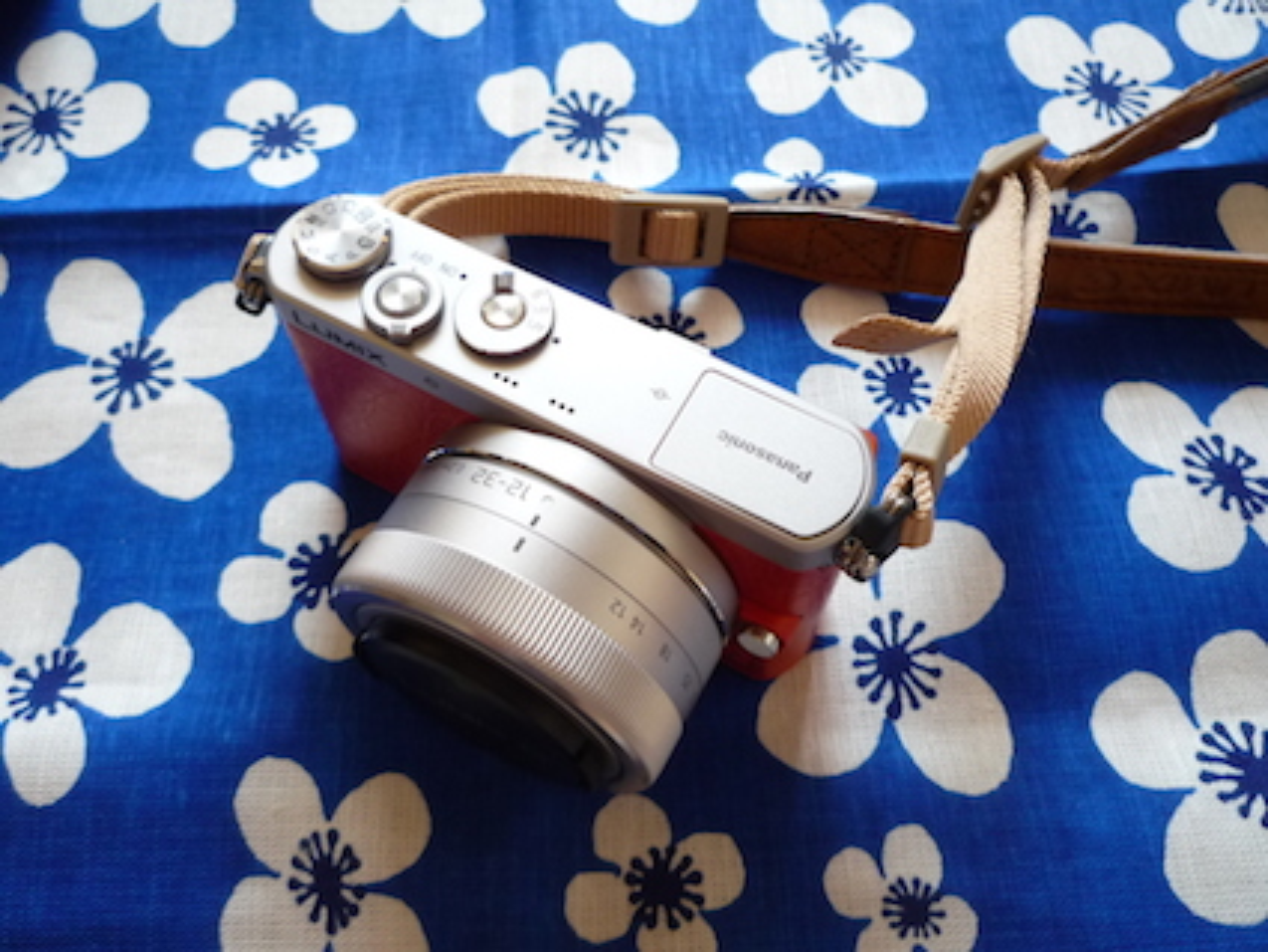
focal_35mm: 31
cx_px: 634
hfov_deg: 58.3
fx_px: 1136
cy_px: 476
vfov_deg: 45.5
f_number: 2.8
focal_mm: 4.4
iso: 250
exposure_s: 1/30
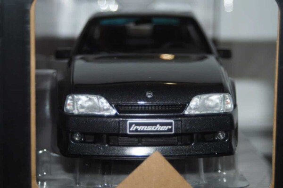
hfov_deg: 22.6
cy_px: 94
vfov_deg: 15.2
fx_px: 707
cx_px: 142
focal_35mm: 90
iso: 200
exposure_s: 1/60
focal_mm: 60
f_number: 5.6
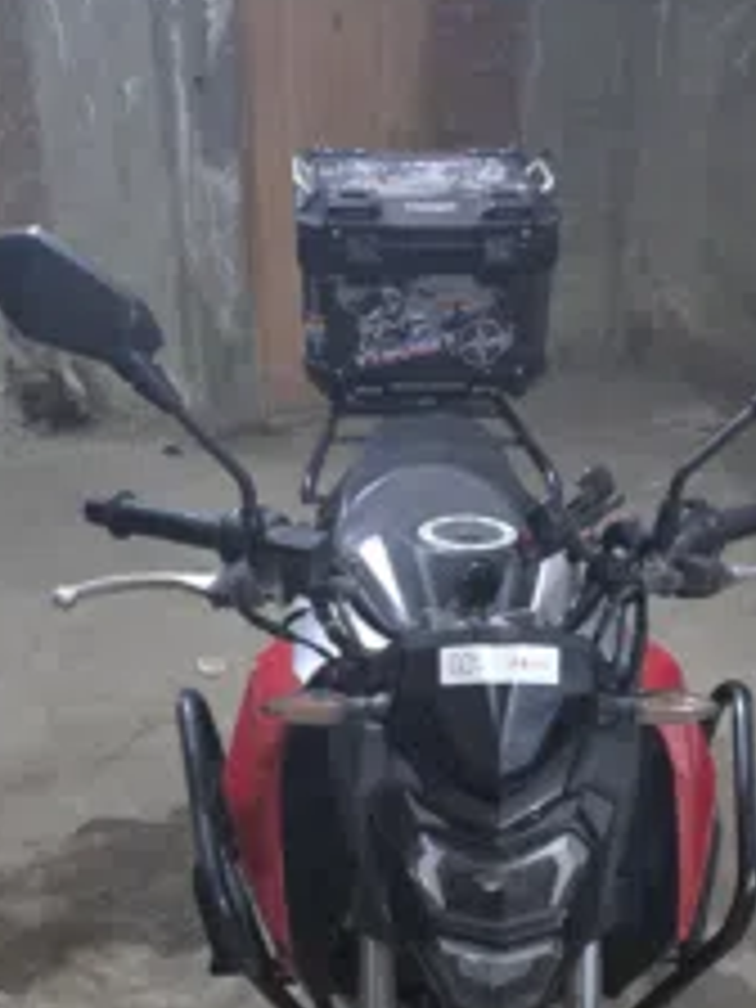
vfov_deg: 42.7
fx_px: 1194
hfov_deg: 35.0
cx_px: 464
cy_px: 868
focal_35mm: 41
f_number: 1.7
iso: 1600
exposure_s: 1/16.7
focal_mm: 6.3
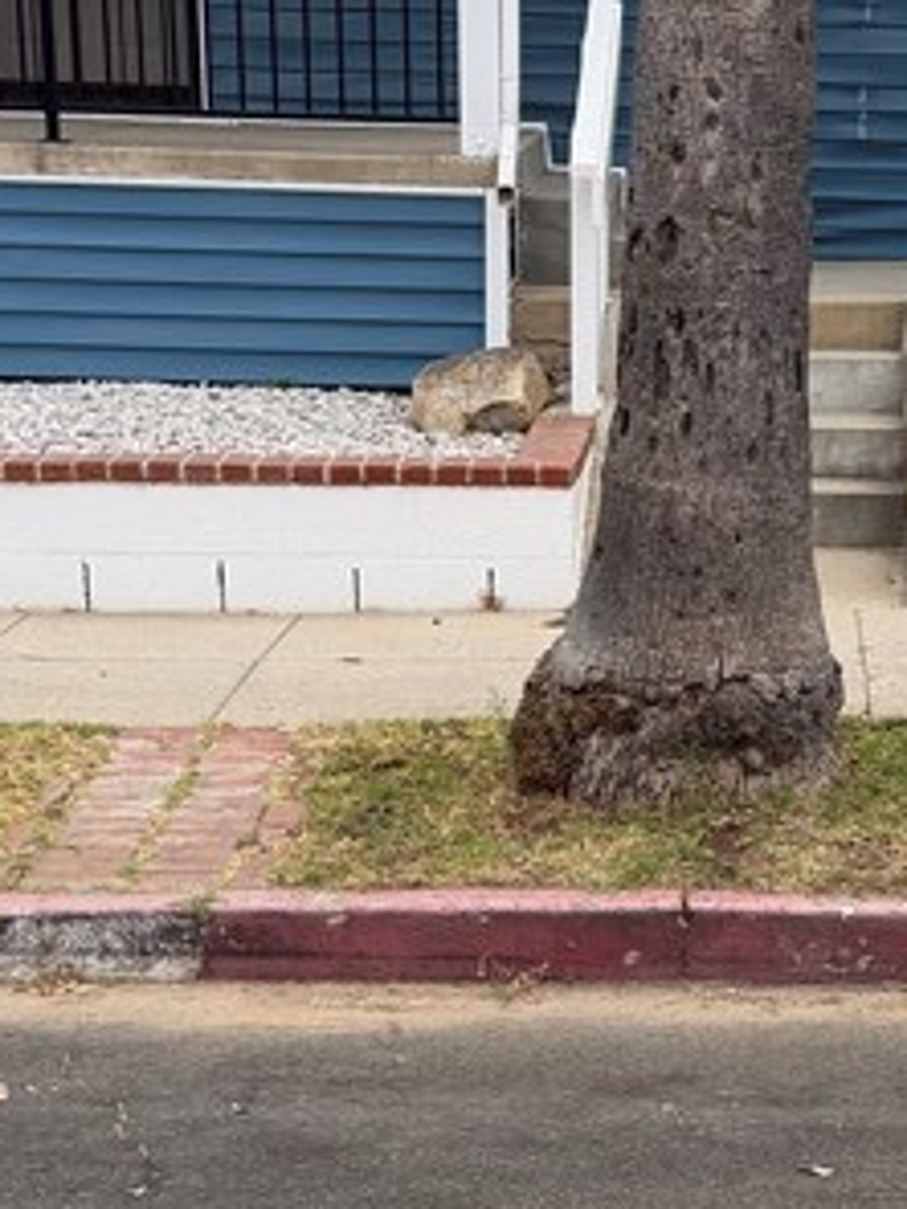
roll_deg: -0.5
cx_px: 727
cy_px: 915
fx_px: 2900
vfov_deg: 23.3
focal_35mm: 83
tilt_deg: -16.2
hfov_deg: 17.6
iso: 100
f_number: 1.78
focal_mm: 6.76
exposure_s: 1/3279
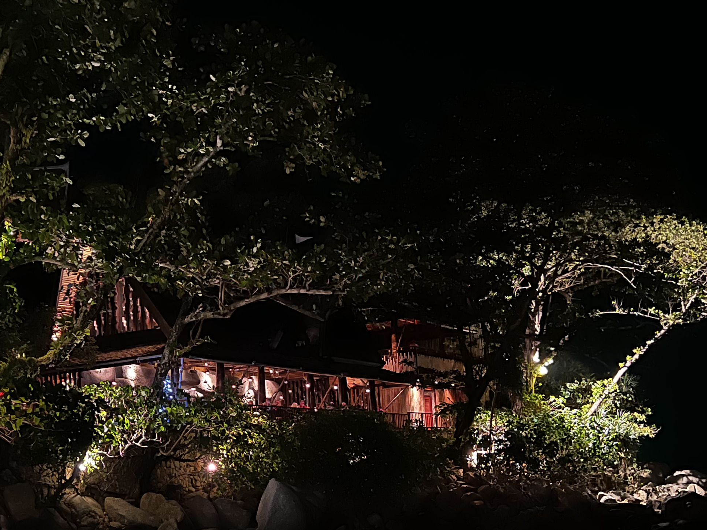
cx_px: 220
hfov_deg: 35.1
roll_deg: +3.3
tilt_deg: +6.1
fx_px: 1103
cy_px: 366
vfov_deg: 26.8
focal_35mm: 54
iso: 640
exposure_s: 1/9
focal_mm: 5.7
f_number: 1.5
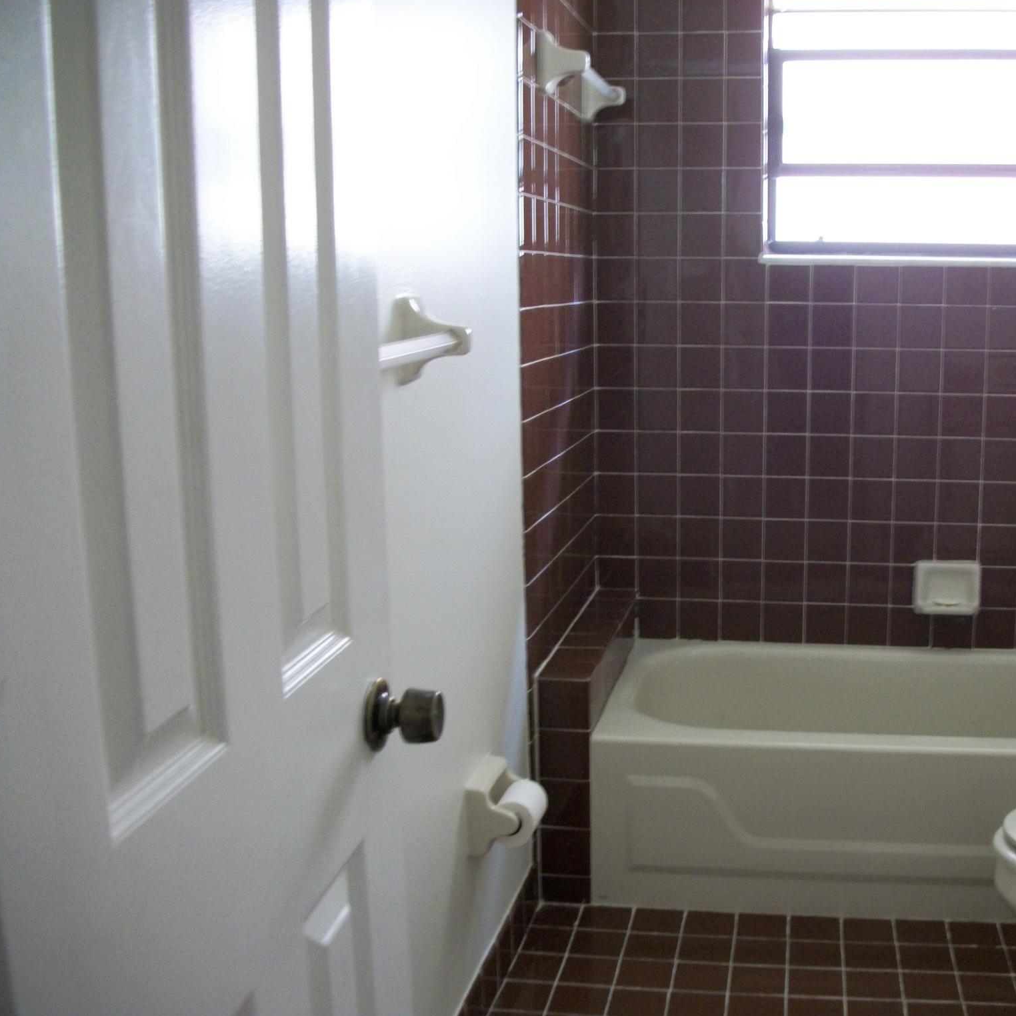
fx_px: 1262
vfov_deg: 43.9
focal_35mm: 38
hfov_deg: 43.4
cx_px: 655
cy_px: 507
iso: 169
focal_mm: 5.7
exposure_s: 1/8
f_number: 2.9
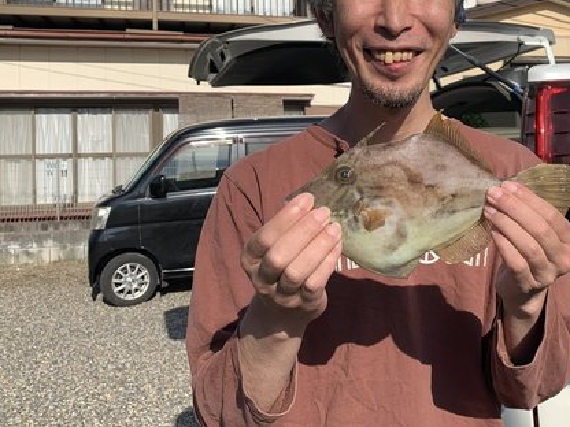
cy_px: 151
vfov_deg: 35.7
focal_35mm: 40
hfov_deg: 45.6
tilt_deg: -1.0
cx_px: 407
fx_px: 659
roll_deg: +0.6
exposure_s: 1/2545
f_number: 1.8
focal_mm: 4.25
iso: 25
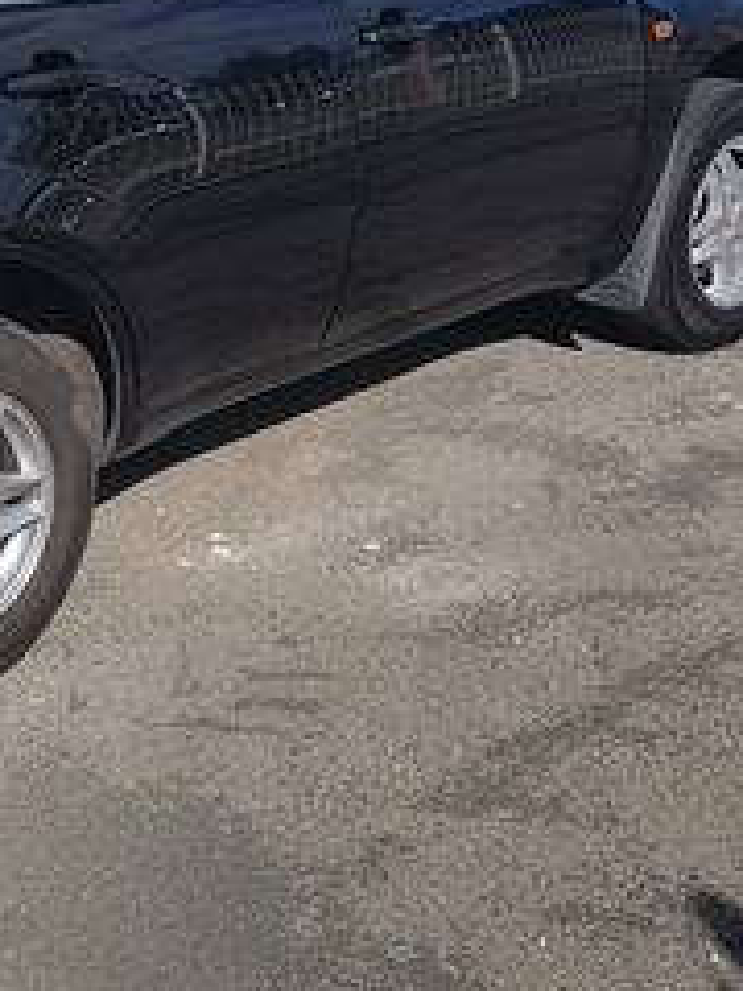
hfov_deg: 22.2
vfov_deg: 29.5
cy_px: 289
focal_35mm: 65
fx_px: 1860
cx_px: 124
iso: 40
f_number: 1.7
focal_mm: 4.2
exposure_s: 1/3552
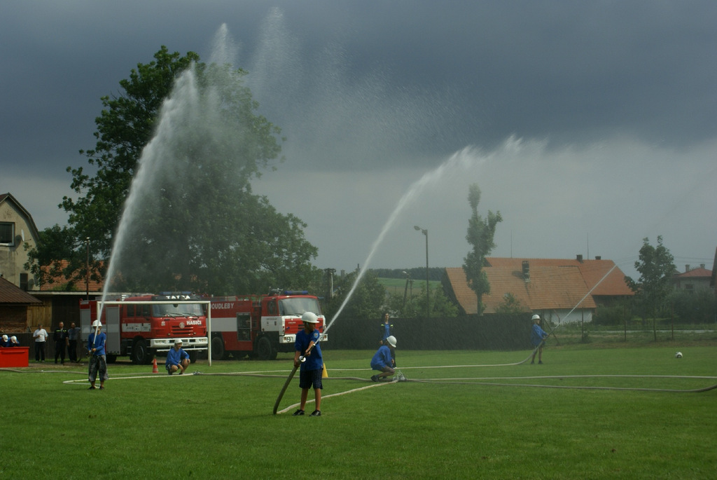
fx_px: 1346
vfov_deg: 20.2
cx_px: 358
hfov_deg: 29.8
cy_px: 240
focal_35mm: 68
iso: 100
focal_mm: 45
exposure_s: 1/125
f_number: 8
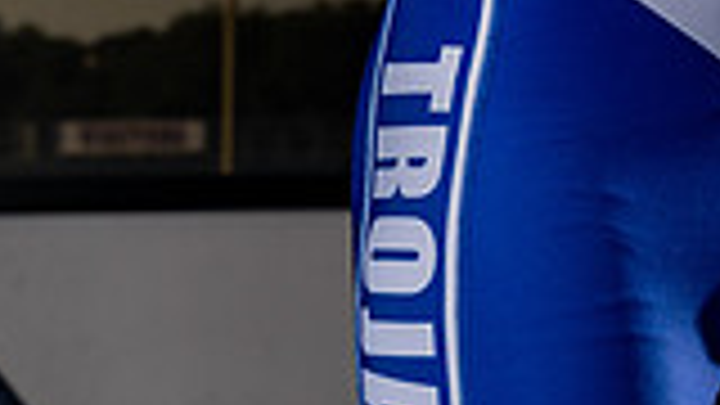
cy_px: -504
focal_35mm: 197
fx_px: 3761
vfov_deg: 6.0
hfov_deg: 10.9
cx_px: 549
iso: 200
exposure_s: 1/250
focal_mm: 67
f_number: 8
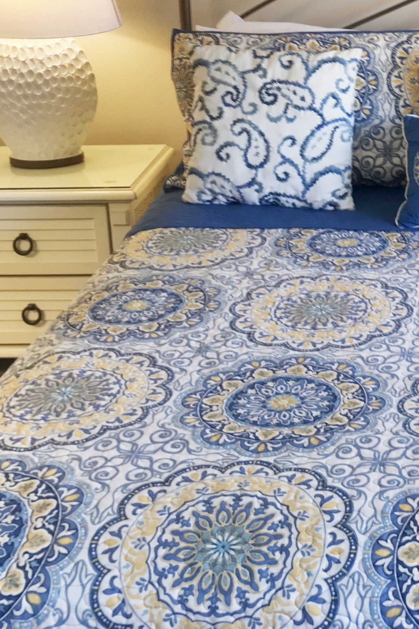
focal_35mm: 66
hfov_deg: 19.5
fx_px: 1152
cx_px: 488
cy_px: 120
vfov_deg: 29.8
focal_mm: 3.99
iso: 40
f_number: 1.8
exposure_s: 1/120
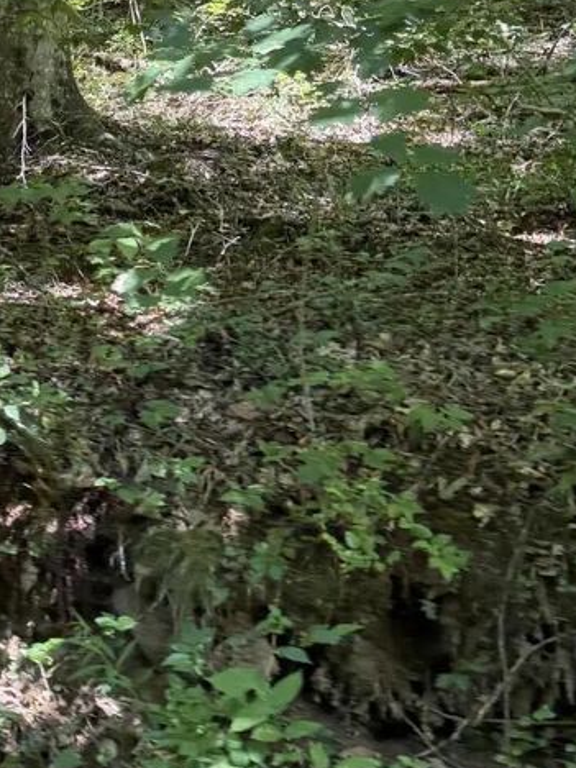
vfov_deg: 27.2
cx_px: -94
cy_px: 153
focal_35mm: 70
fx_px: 1553
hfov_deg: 19.9
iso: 200
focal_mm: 6.76
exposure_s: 1/121
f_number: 1.78
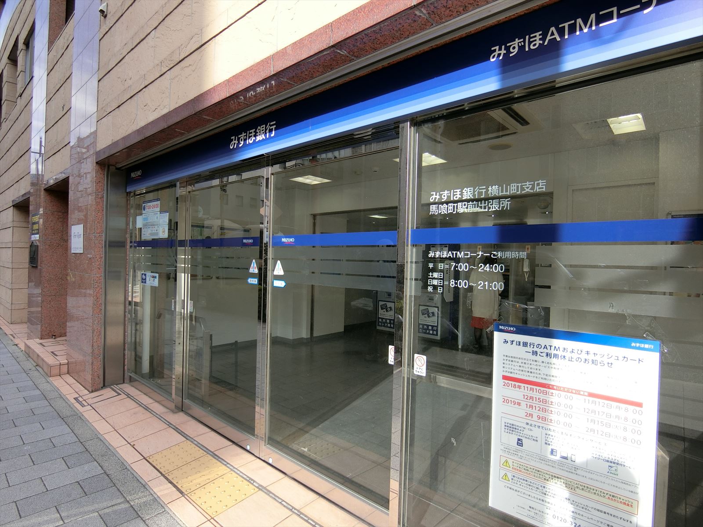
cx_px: 352
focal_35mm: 19
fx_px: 386
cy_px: 264
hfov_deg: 84.7
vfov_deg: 68.7
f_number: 2.7
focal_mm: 4.06
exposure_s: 1/500
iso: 80
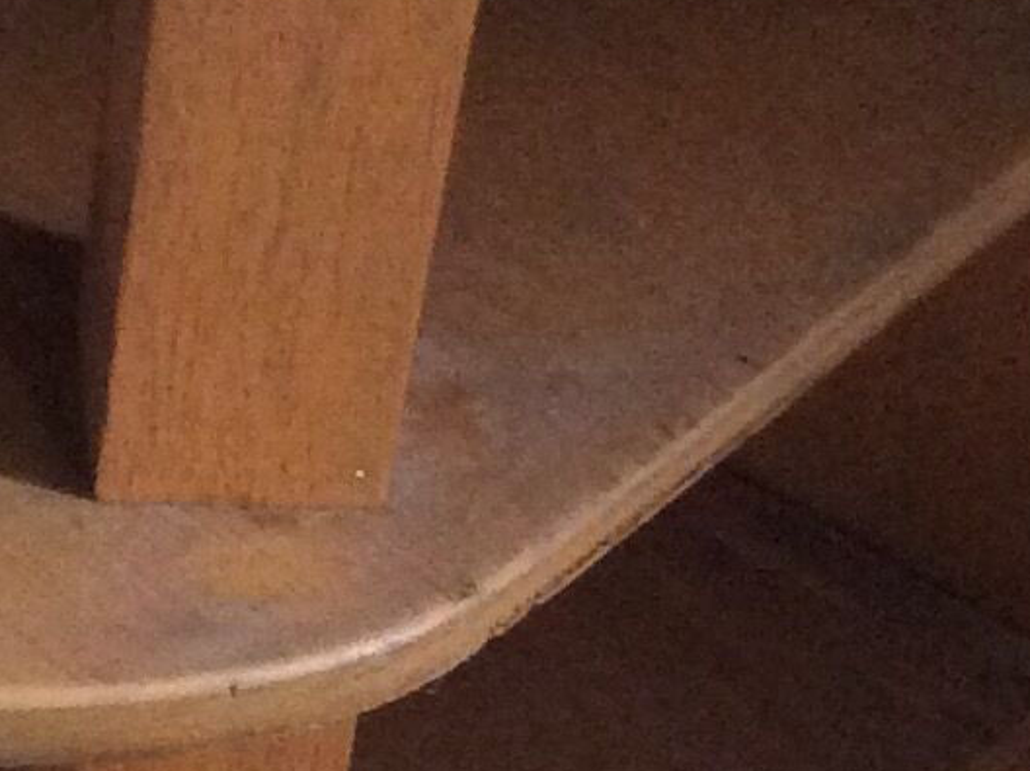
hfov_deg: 12.4
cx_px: -96
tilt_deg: -47.2
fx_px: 4667
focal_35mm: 157
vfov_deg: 9.3
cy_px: 923
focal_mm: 3.3
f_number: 2.4
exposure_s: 1/17
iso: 250
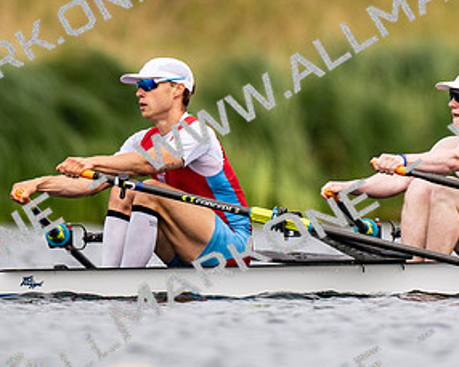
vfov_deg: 0.9
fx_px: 23265
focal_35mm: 1712
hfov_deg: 1.1
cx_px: 331
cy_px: 175
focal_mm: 600
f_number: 4
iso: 280
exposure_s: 1/2500
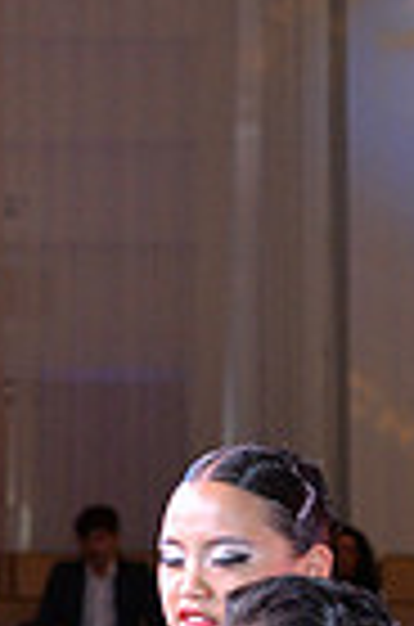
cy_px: 1153
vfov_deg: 6.9
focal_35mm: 292
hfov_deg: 4.7
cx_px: -101
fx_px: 5062
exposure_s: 1/250
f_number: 5
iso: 2000
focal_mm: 70
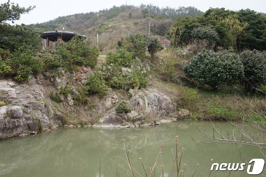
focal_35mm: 34
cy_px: 88
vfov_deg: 38.3
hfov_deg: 55.1
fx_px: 255
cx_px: 133
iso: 100
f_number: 8
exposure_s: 1/80
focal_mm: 23
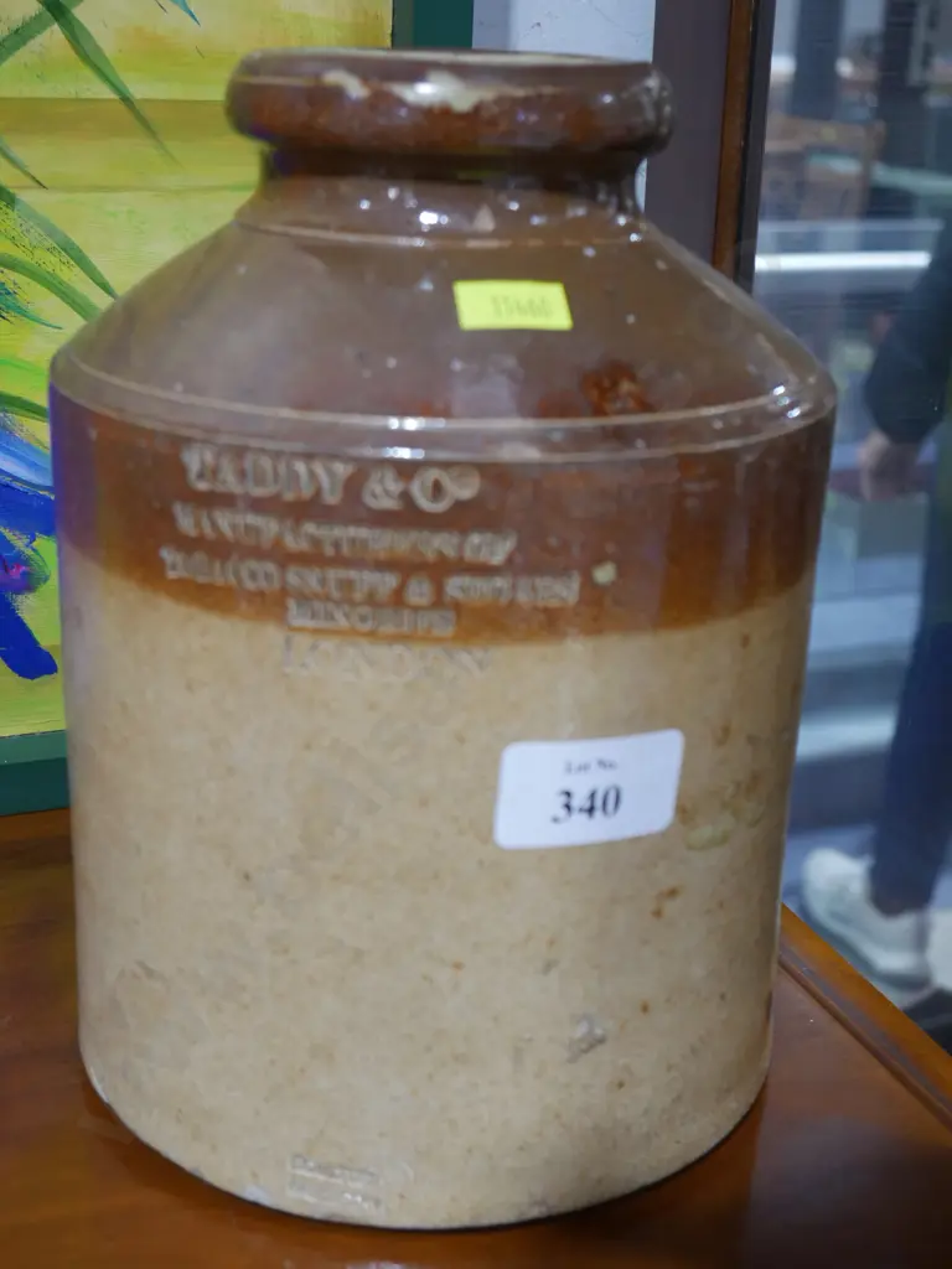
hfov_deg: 31.5
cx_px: 476
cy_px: 634
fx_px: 1687
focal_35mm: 46
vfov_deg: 41.2
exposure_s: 1/60
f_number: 5.1
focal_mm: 23
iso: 1250
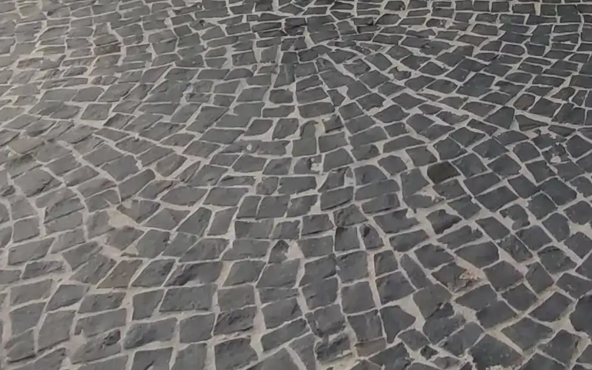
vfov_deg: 17.7
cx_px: 572
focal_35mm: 50
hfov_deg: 36.8
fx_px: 806
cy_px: -377
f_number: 2.2
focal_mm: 1.66
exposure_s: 1/394
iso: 50
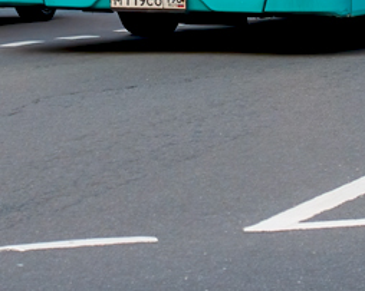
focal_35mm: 277
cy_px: -360
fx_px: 2991
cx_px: 273
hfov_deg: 7.0
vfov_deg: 5.4
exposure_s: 1/250
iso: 400
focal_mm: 50
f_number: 5
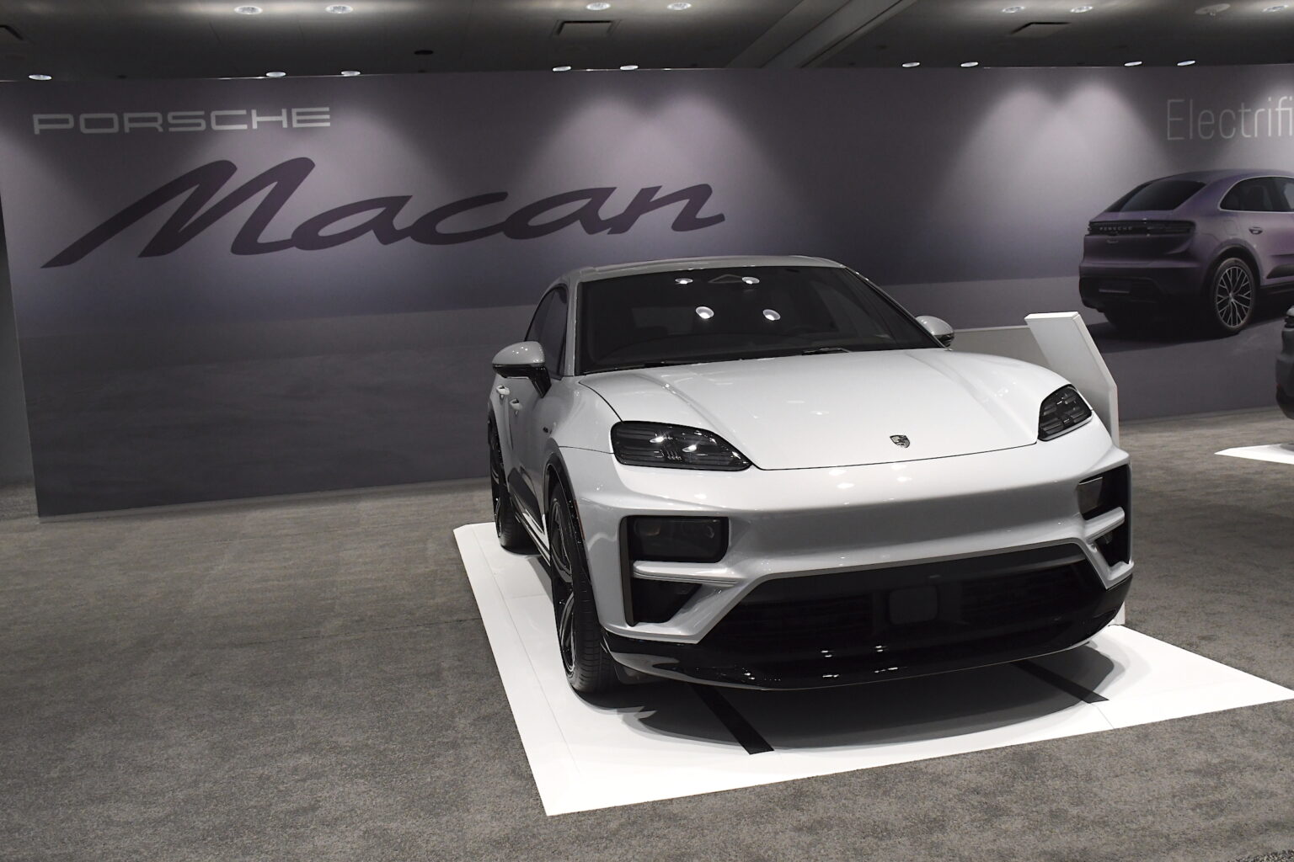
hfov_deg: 61.9
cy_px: 431
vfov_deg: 43.6
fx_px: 1078
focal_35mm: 30
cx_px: 647
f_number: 5
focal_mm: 20
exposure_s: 1/500
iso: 2500
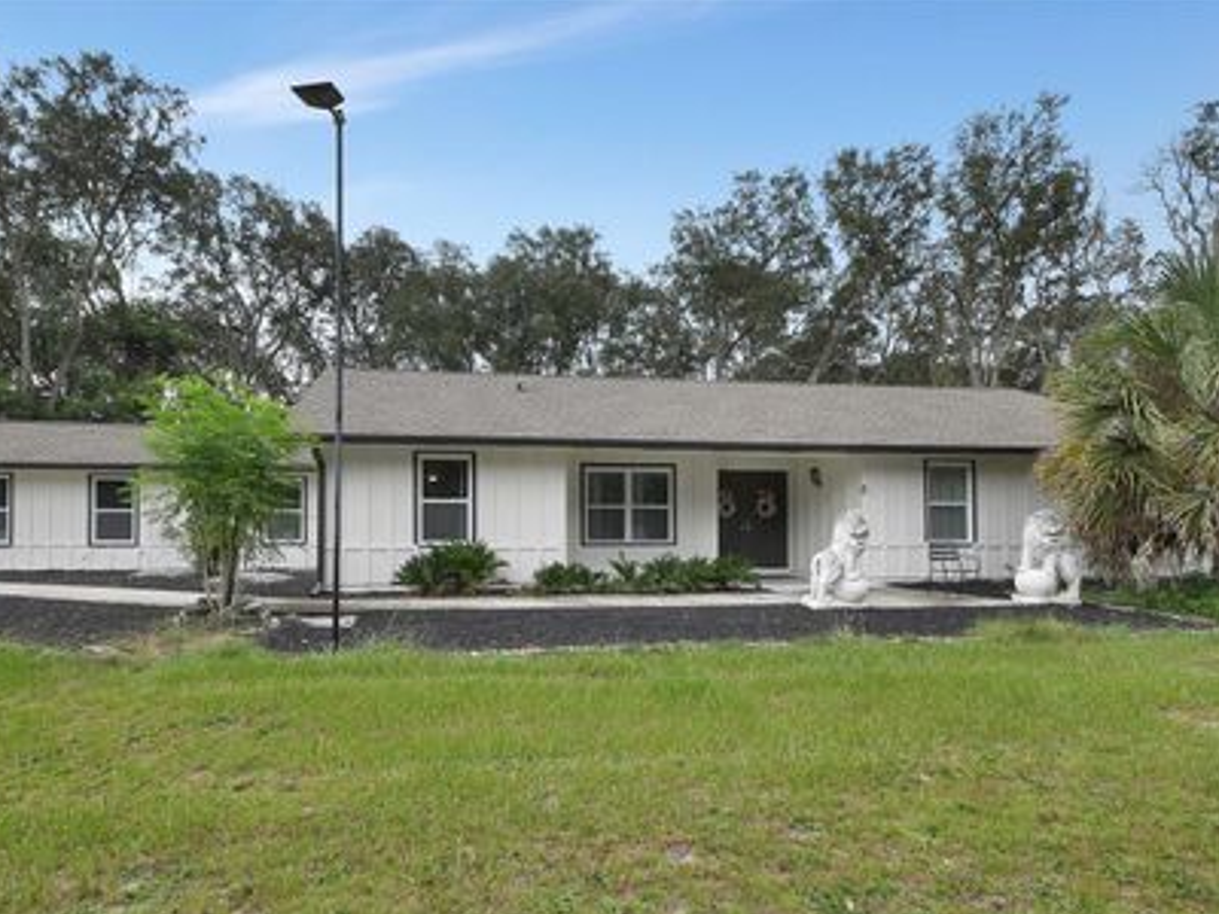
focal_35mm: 18
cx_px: 527
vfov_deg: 71.4
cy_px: 504
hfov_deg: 87.3
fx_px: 634
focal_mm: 10
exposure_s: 1/160
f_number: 8
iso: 320
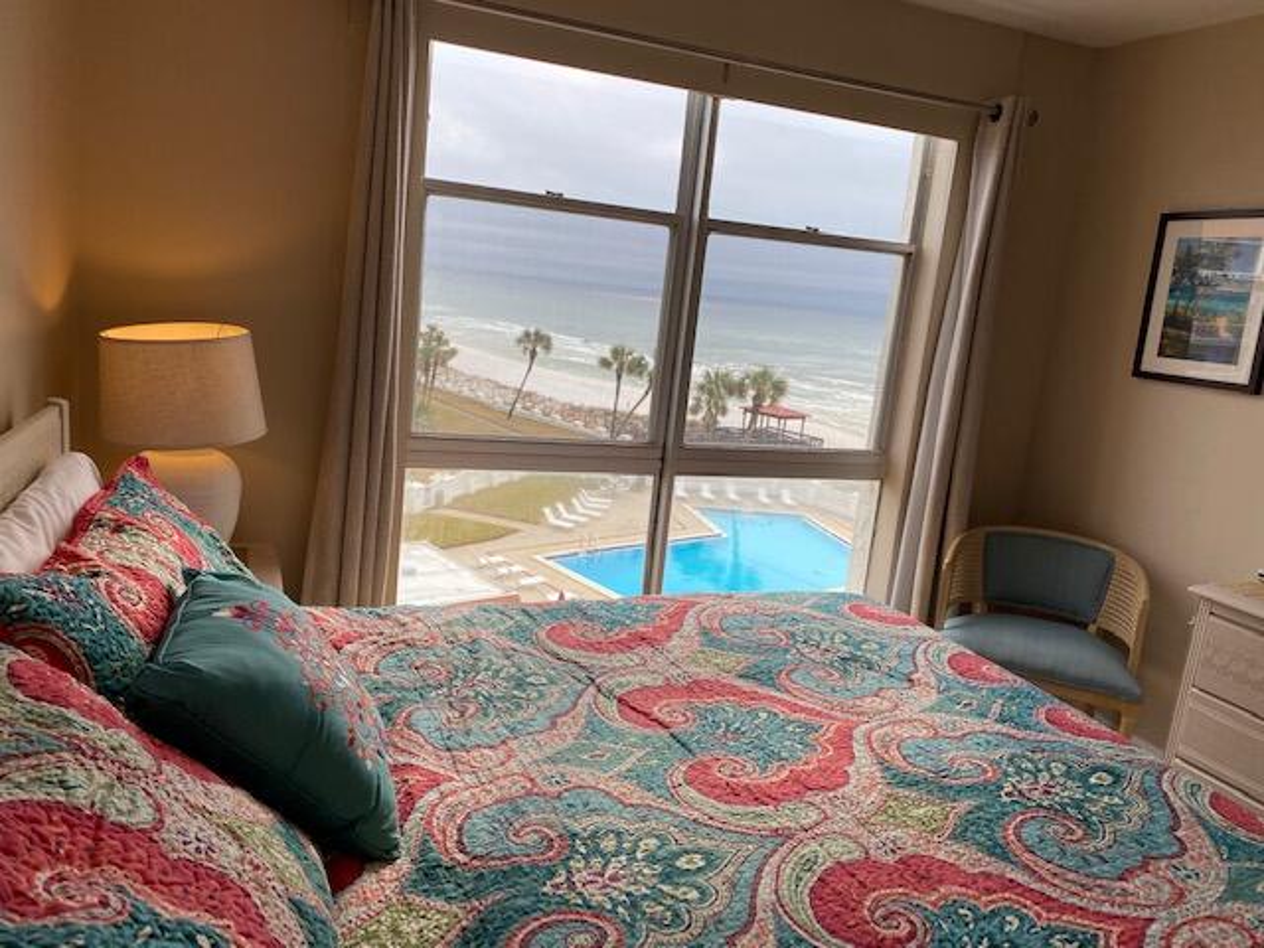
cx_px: 632
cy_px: 474
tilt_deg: -10.8
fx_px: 949
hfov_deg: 67.3
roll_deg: -6.4
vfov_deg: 53.1
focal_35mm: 26
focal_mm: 4.25
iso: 32
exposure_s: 1/927
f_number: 1.8
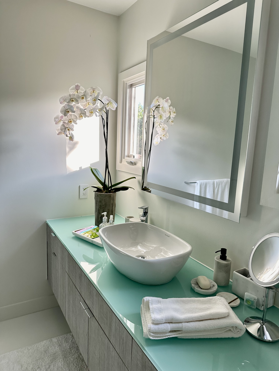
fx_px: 258
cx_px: 140
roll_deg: -2.1
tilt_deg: -9.4
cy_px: 186
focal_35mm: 24
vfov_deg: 71.6
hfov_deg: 56.8
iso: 125
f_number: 1.78
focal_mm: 6.86
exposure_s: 1/121
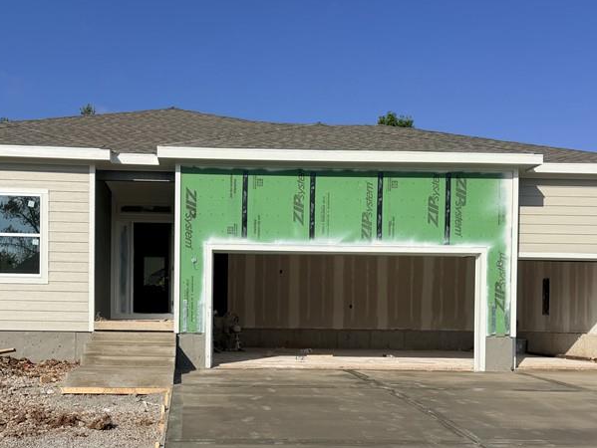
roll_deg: -0.9
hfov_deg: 45.4
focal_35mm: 41
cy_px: 317
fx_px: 708
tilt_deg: +0.1
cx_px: 231
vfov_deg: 34.7
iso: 80
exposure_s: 1/9091
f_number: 1.78
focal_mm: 6.76
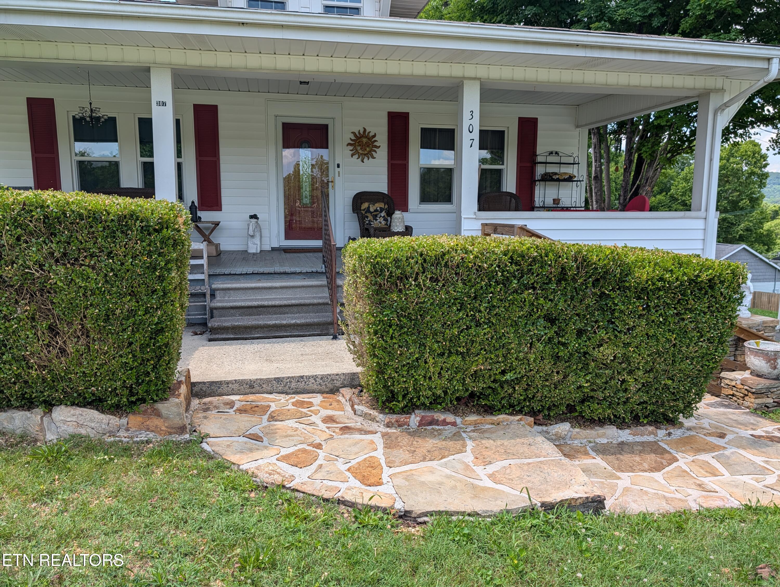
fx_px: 541
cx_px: 390
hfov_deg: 71.5
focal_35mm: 24
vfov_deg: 56.9
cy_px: 294
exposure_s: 1/641
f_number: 1.68
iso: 21
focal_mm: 6.9
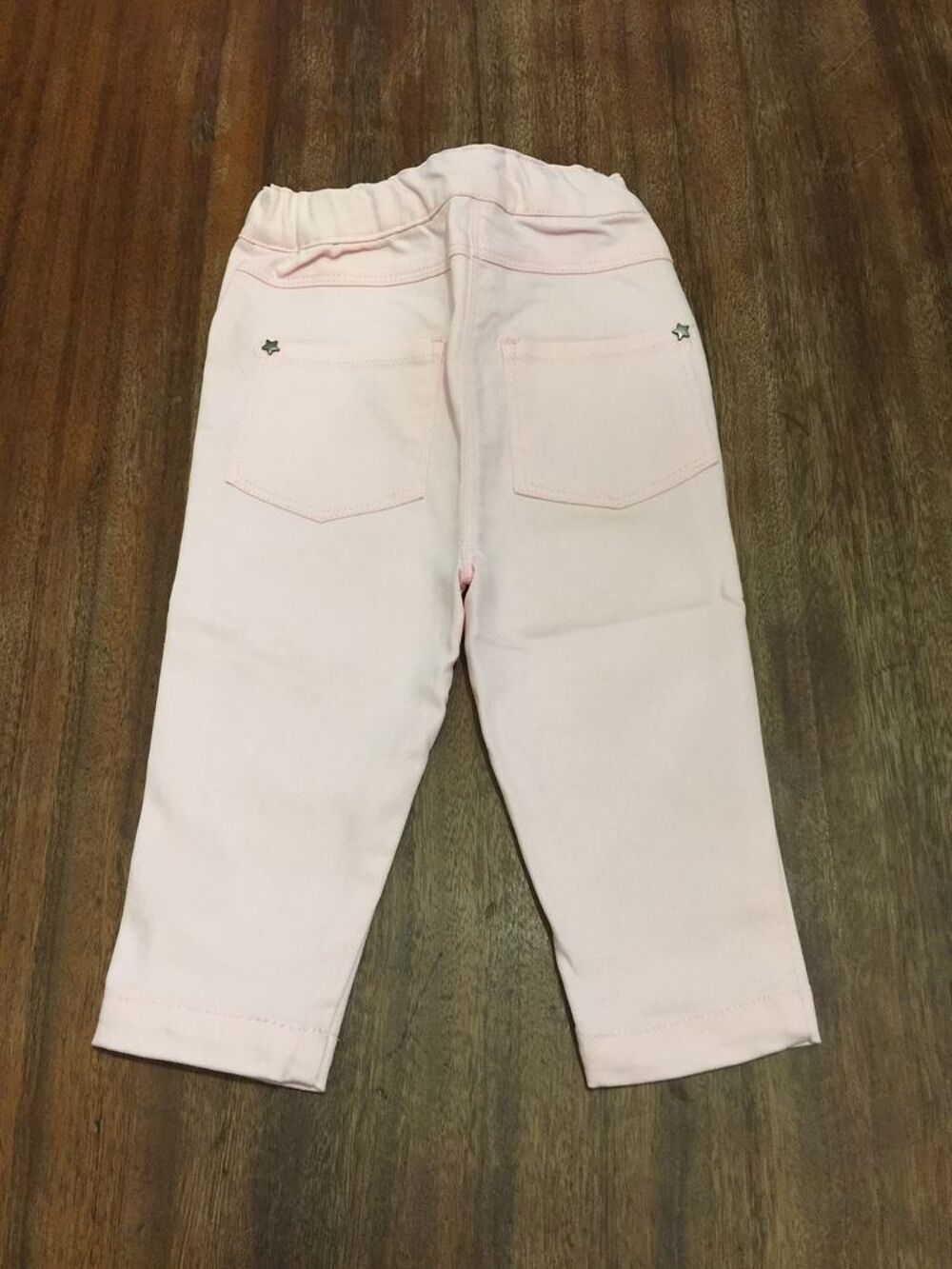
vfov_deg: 61.7
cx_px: 476
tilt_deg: -69.5
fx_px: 1063
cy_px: 634
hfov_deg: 48.2
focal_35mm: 29
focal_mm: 4.15
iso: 160
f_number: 2.2
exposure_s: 1/17
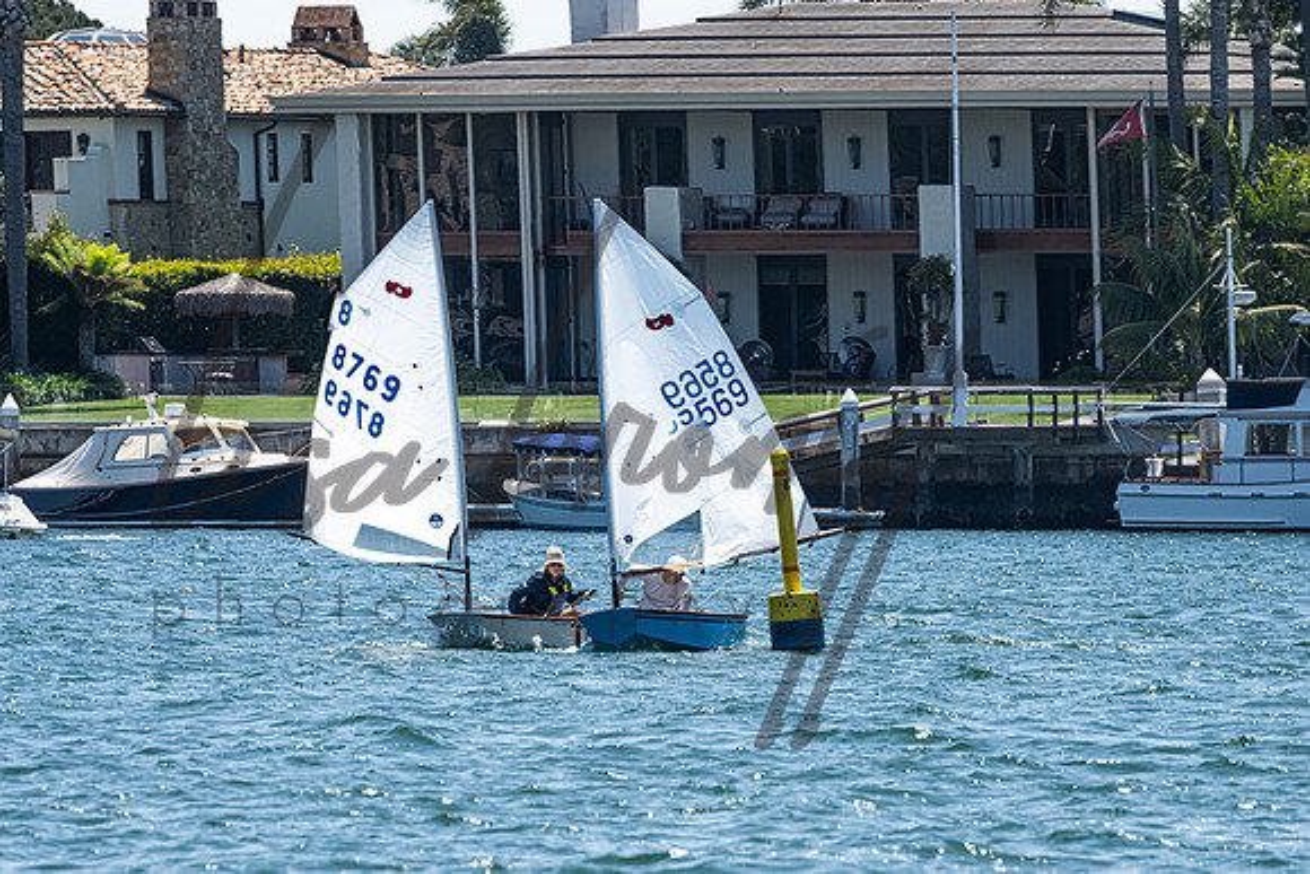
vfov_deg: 2.5
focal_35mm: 549
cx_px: 591
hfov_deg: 3.8
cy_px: 509
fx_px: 19986
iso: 400
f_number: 11
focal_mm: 400
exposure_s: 1/640
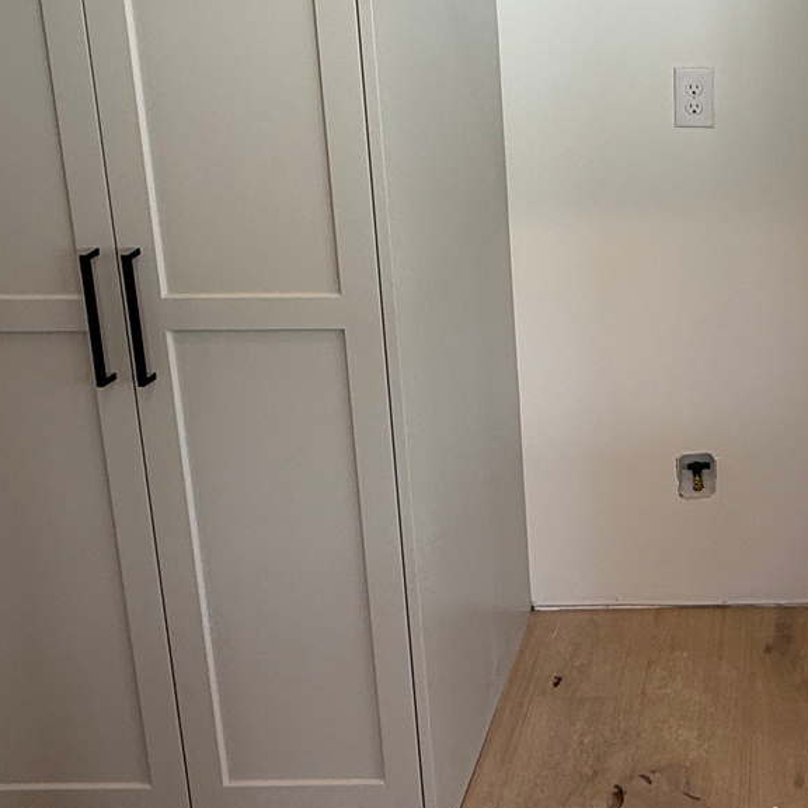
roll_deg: +1.0
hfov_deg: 34.7
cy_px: 144
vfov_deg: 36.8
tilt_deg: -12.0
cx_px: 818
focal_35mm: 44
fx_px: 1162
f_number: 2.2
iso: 80
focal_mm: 2.22
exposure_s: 1/120
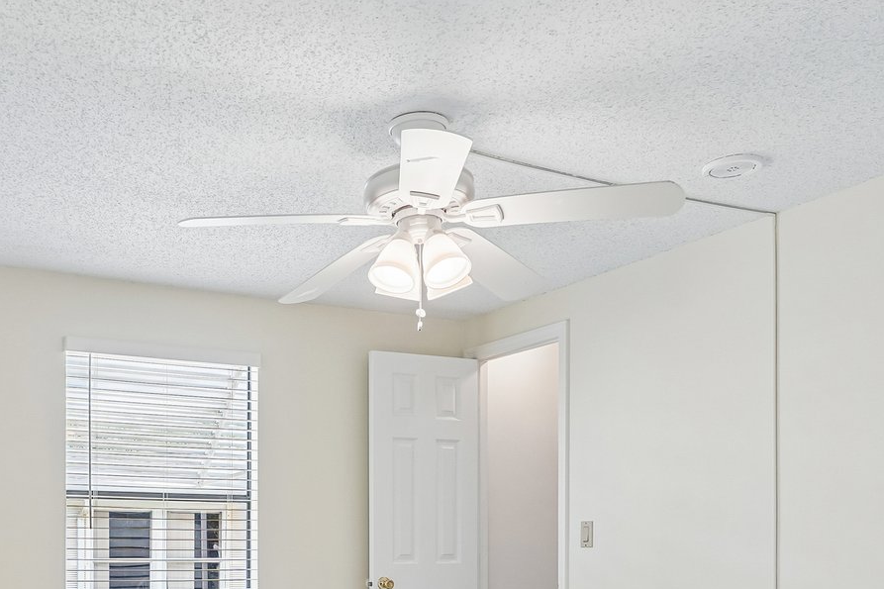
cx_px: 251
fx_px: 957
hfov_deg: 48.2
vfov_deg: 32.1
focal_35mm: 39
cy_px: 556
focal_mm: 17
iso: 200
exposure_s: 1/30
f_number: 8
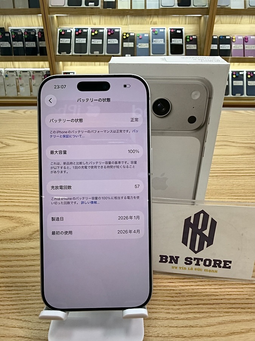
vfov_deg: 71.6
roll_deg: -1.3
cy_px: 170
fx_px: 236
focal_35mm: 24
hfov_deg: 56.8
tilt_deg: -27.2
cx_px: 128
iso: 80
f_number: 2.2
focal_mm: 2.22
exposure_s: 1/120
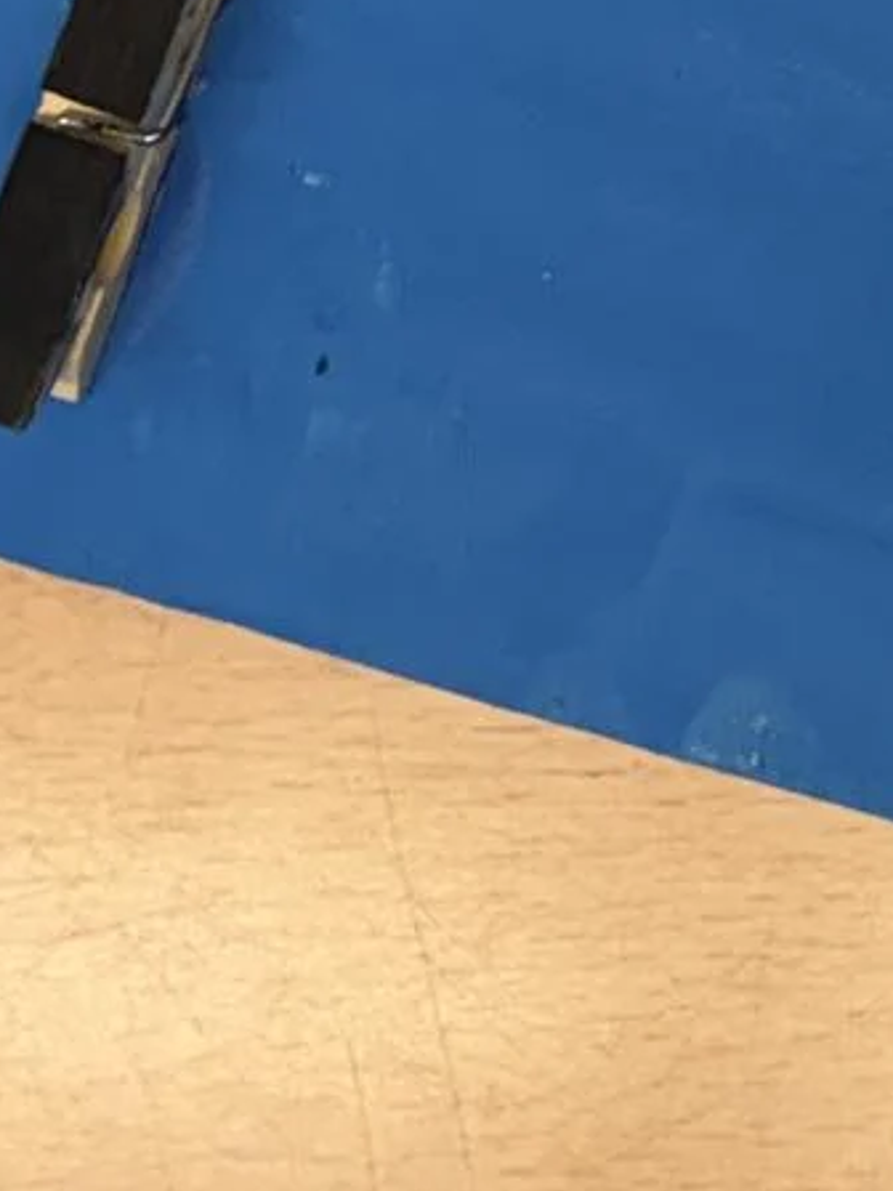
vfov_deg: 12.5
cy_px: -1255
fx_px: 4712
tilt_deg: -81.8
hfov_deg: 9.7
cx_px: 2052
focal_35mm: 137
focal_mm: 6.76
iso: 125
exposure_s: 1/100
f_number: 1.78
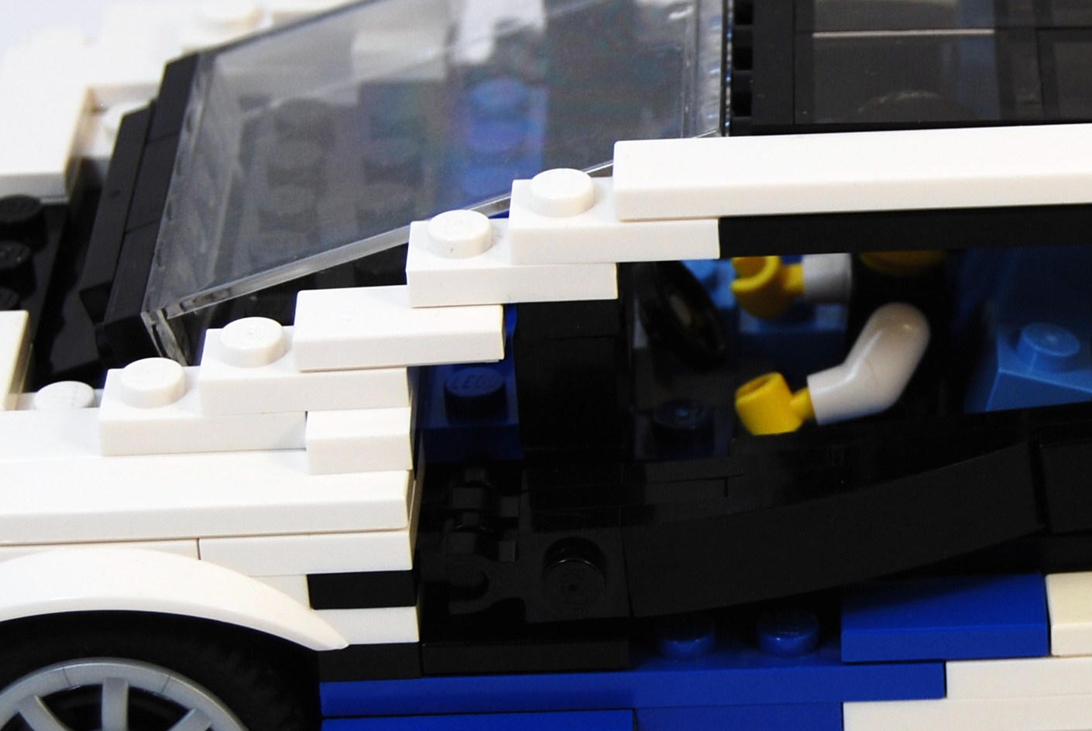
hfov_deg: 11.0
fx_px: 5630
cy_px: 336
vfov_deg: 7.4
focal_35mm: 185
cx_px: 985
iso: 140
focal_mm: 45
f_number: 5.6
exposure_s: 1/125
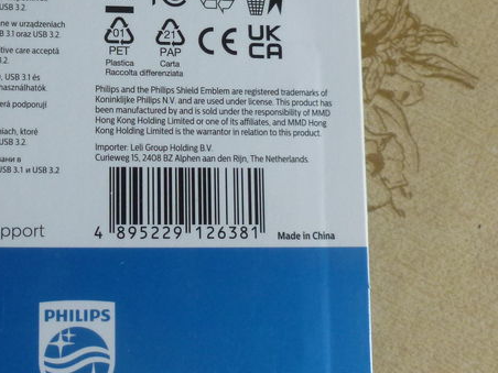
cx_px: 97
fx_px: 892
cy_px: 90
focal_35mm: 62
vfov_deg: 23.4
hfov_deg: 30.4
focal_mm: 5
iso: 250
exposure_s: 1/60
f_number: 3.3
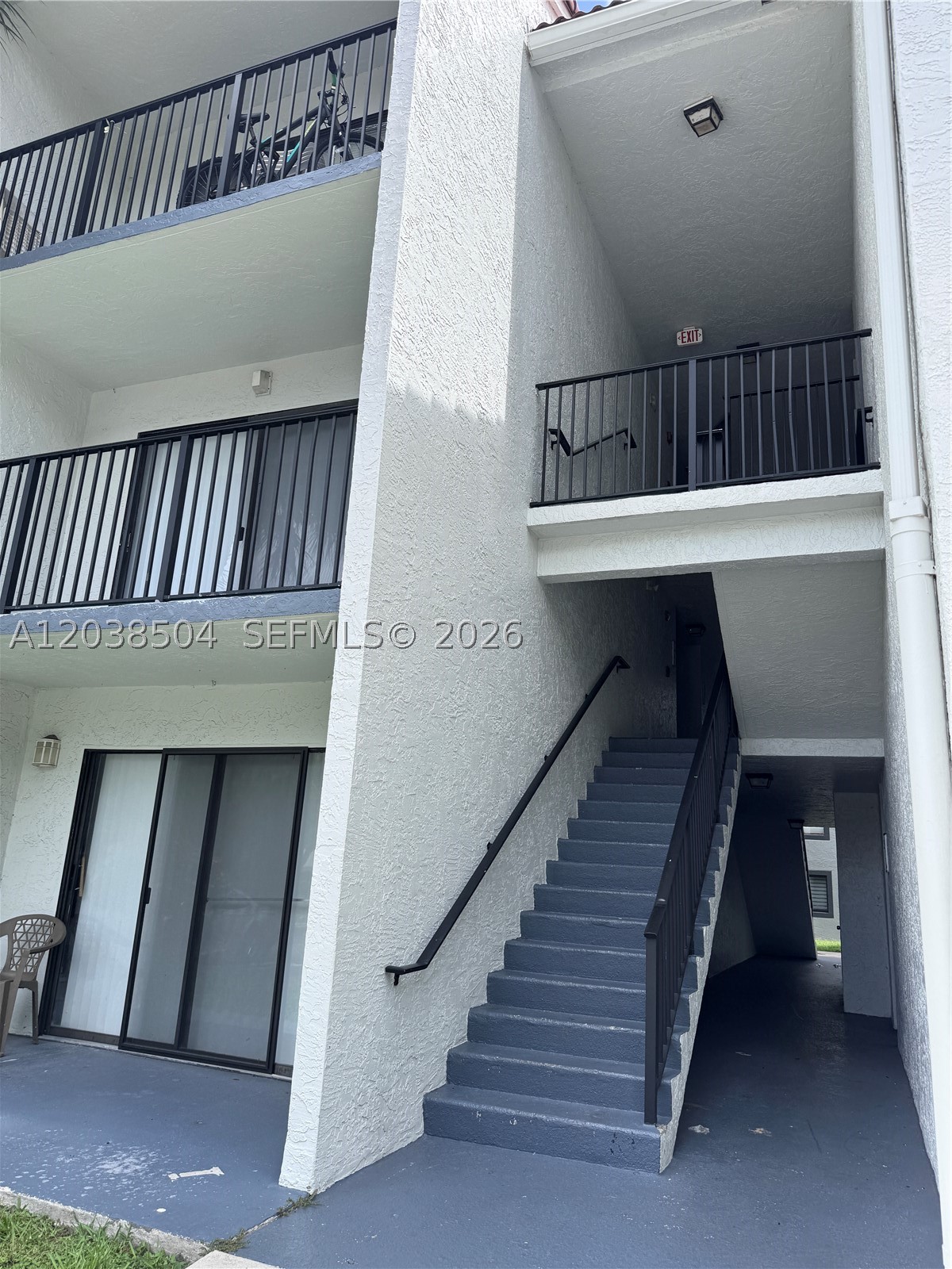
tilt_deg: +18.1
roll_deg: -2.4
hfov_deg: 56.8
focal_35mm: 24
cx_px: 476
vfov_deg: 71.6
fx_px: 880
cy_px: 634
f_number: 1.78
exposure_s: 1/1637
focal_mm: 6.76
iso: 80
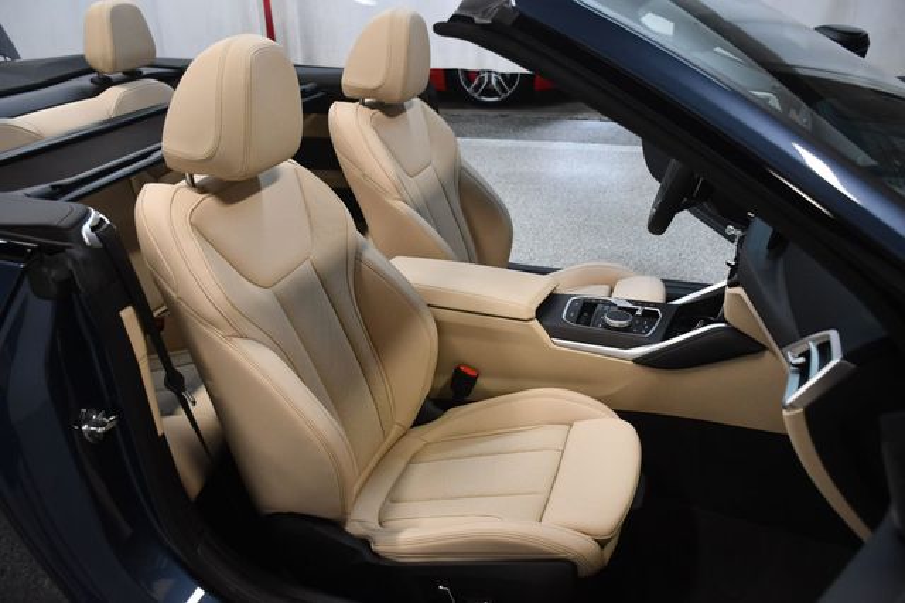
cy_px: 302
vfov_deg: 39.9
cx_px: 452
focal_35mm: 33
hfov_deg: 57.2
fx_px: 829
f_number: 3.5
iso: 1600
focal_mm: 22
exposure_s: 1/125
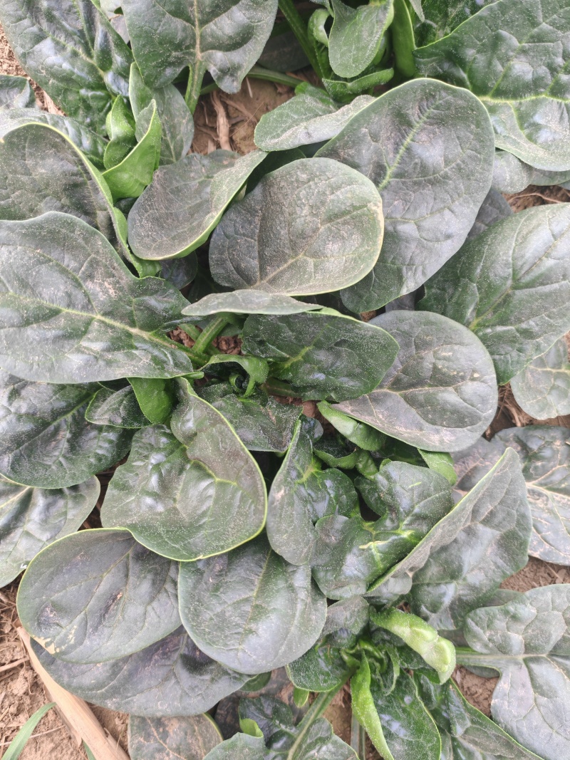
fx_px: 593
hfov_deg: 51.3
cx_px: 285
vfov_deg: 65.3
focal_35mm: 27
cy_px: 380
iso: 50
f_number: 1.95
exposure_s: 1/130
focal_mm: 5.52
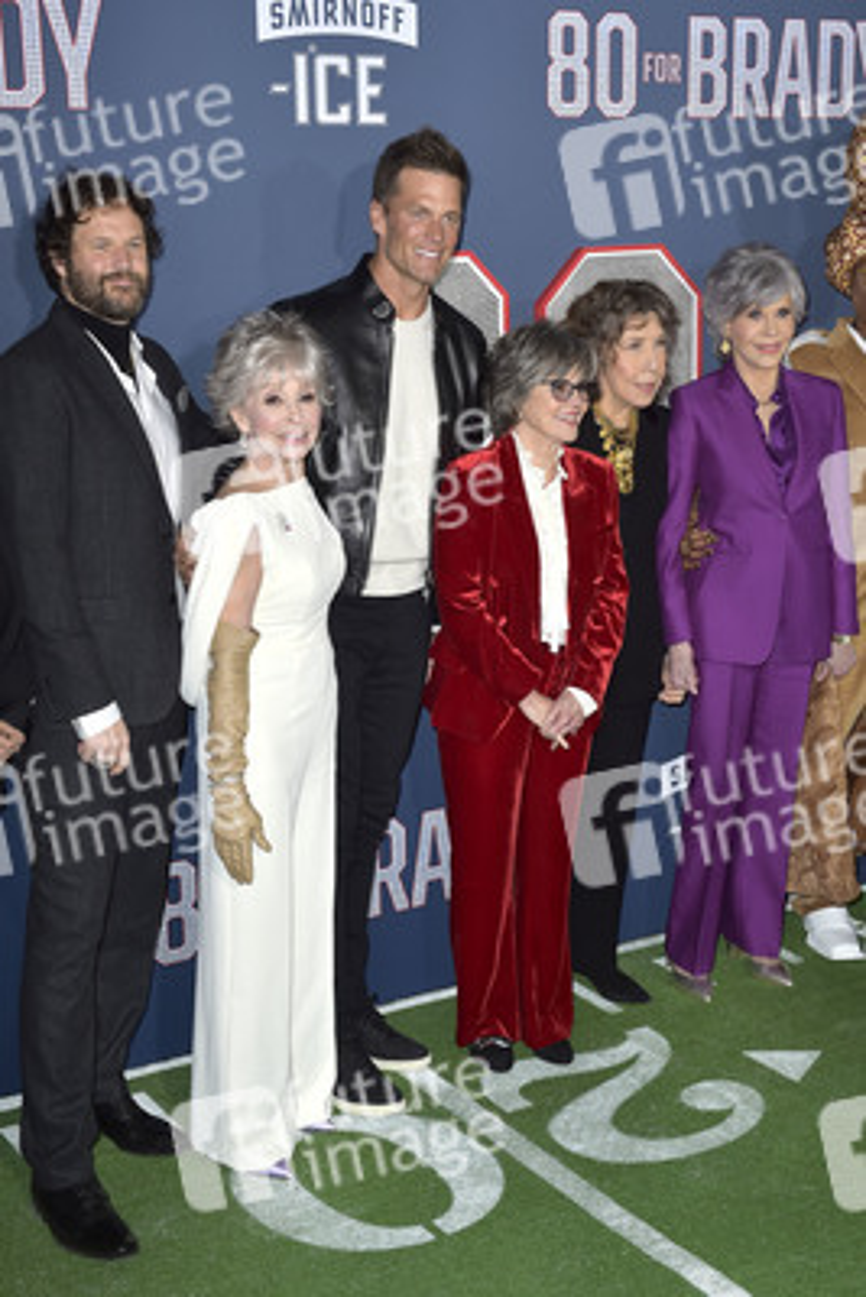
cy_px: 648
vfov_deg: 36.2
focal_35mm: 55
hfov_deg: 24.6
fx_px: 1983
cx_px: 433
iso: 500
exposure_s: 1/250
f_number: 6.3
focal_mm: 55
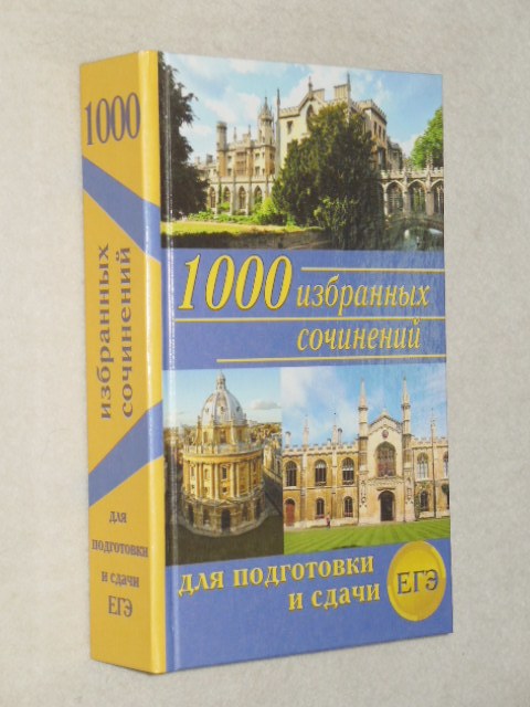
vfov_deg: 20.0
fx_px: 2001
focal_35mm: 98
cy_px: 354
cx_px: 265
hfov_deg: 15.1
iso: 200
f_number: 4.7
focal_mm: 17.5
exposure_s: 1/60
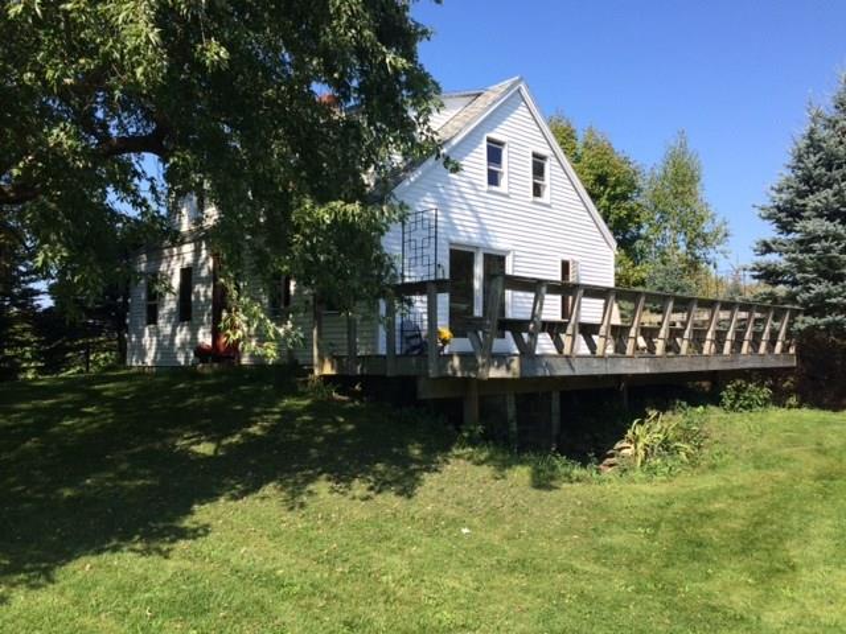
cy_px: 317
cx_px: 423
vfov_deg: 48.2
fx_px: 709
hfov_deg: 61.7
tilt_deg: +2.0
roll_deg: +3.0
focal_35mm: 29
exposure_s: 1/1244
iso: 32
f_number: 2.2
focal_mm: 4.15
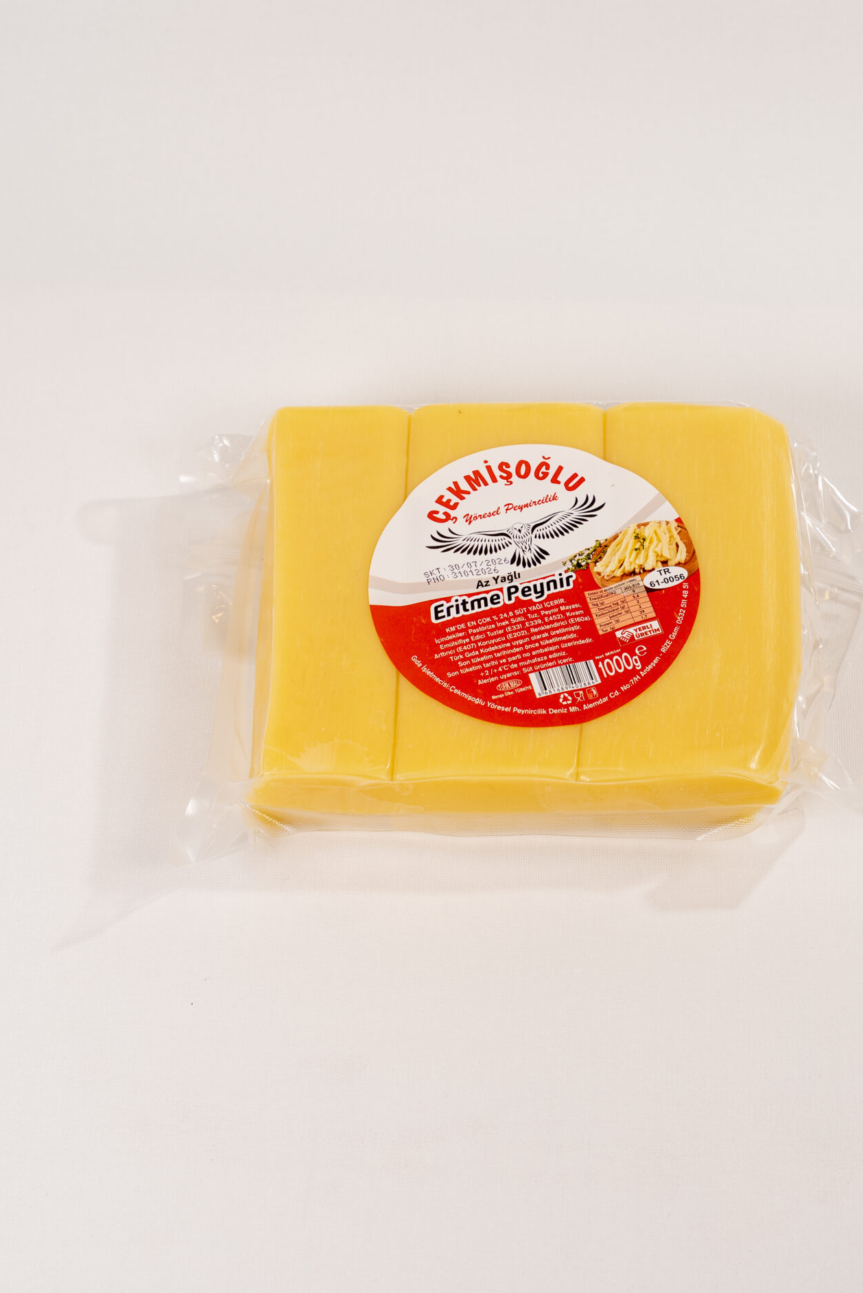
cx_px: 559
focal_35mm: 58
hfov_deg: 23.3
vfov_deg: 34.4
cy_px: 592
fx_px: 2088
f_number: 8
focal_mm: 42.8
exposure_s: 1/100
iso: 100
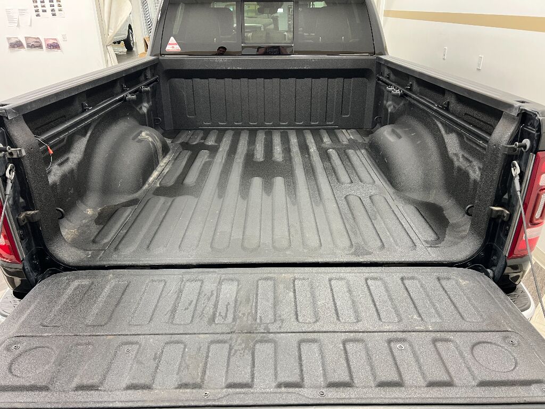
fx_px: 409
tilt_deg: -25.1
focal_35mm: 26
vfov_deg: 53.1
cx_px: 272
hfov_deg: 67.3
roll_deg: +0.8
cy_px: 204
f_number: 1.5
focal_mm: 5.7
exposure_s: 1/60
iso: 250
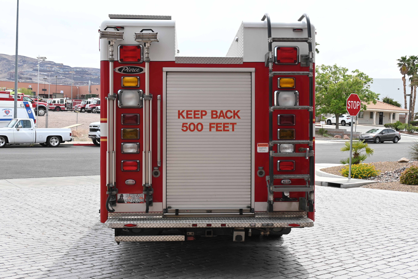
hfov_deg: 47.2
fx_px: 479
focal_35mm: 41
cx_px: 209
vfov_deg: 32.4
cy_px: 140
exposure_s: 1/200
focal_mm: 27.5
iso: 100
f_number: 7.1
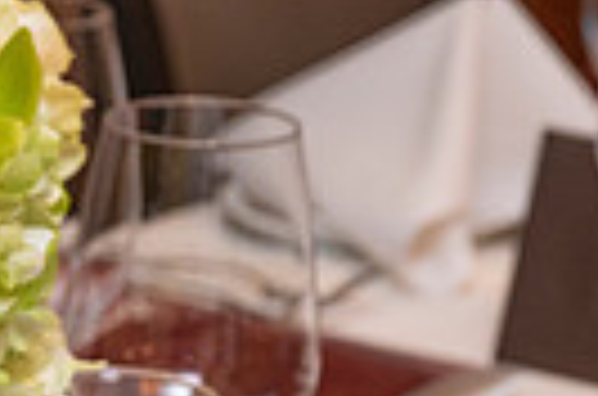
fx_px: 4640
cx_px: -445
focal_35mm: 280
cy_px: 241
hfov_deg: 7.2
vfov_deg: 4.9
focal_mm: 64
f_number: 5
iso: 1000
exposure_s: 1/30
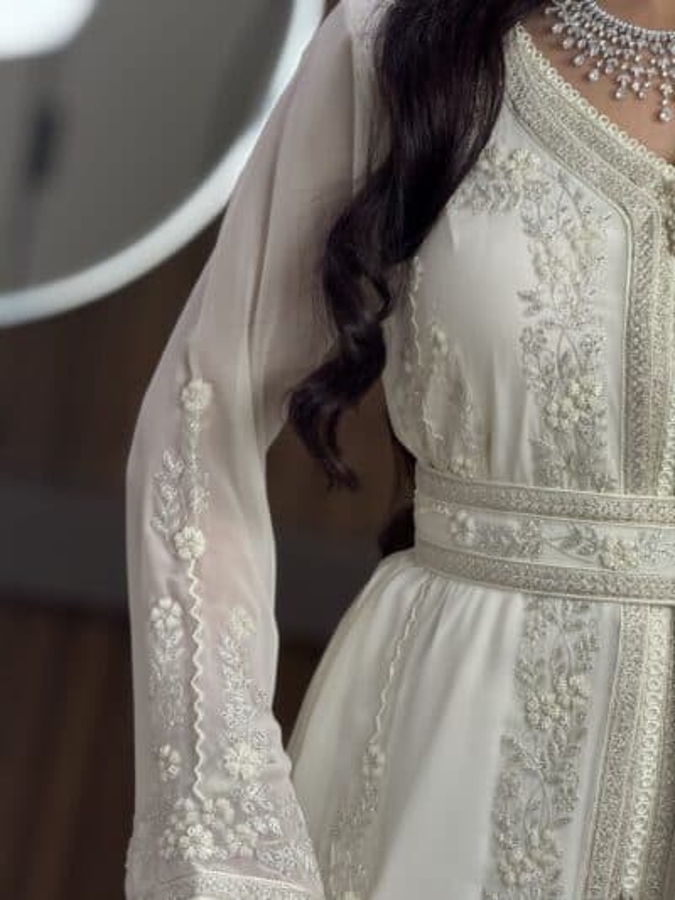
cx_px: 338
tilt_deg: -28.4
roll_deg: -9.3
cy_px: 450
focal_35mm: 120
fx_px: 3119
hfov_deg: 12.4
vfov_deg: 16.4
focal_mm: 15.66
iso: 200
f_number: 2.8
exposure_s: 1/100
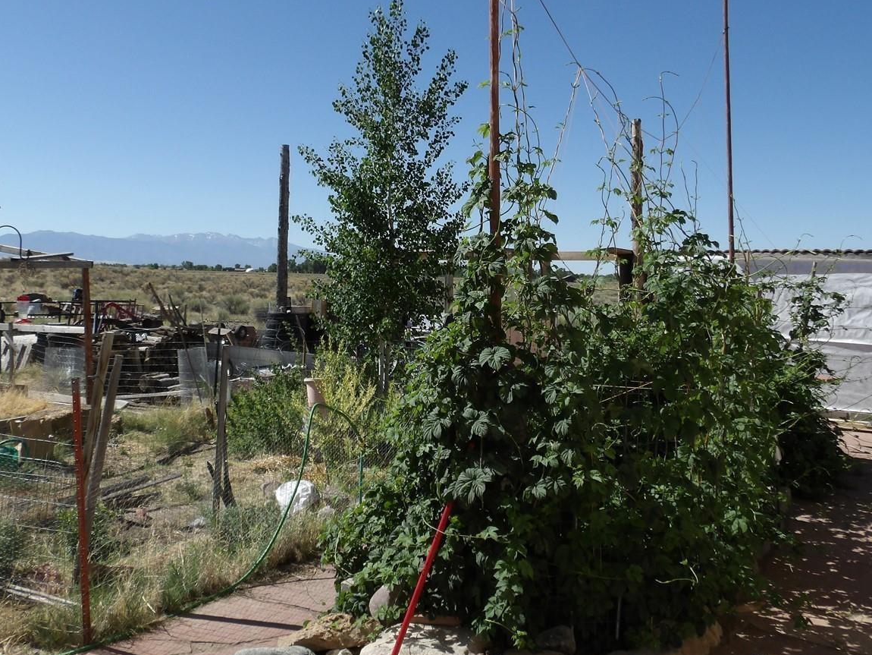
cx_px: 423
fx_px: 806
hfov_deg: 56.8
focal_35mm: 32
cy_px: 283
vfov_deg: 44.1
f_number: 4.1
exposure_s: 1/816
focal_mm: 4.2
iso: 100
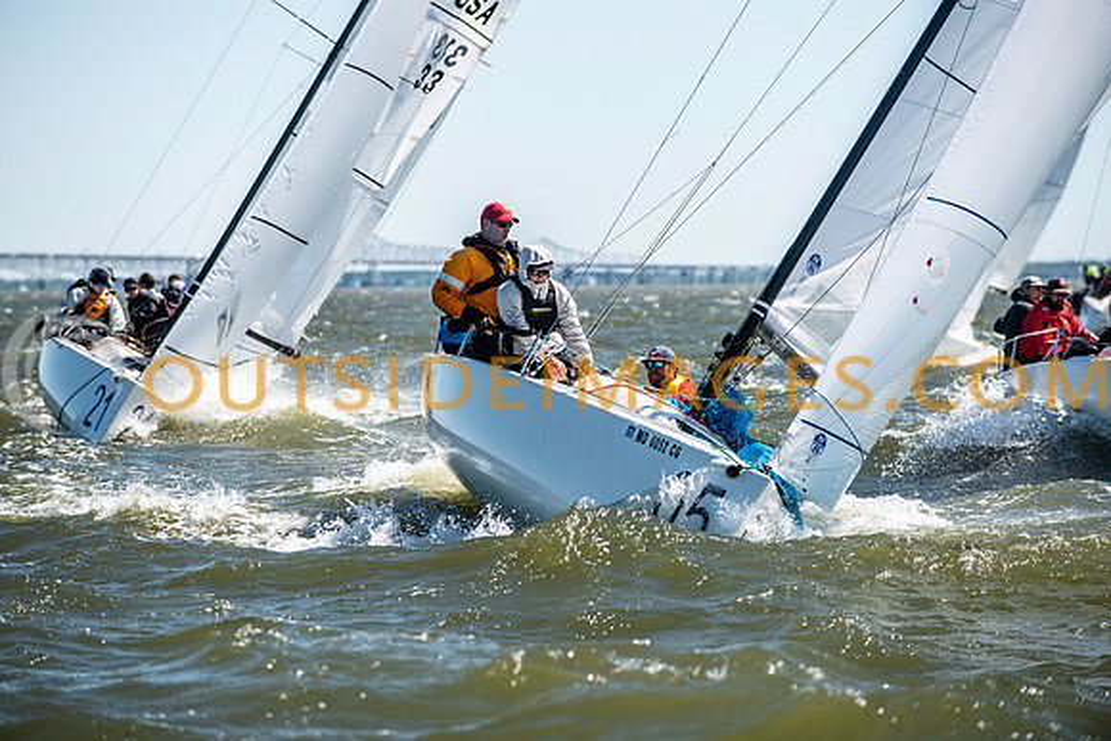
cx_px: 556
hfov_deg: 10.3
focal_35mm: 200
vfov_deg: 6.9
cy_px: 370
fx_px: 6173
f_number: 5
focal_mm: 200
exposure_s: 1/2000
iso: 320
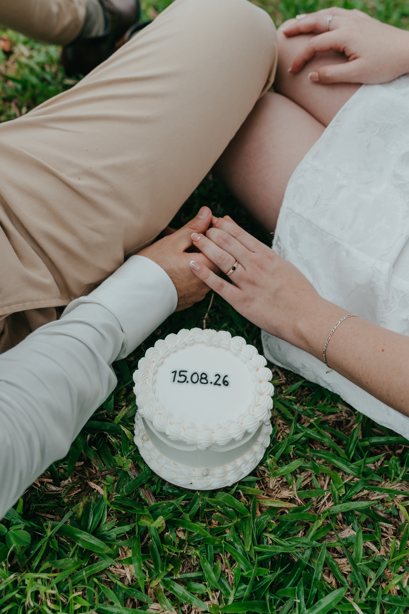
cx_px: 204
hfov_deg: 37.9
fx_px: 596
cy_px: 307
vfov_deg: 54.4
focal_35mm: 35
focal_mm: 35
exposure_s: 1/500
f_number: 3.5
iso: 500
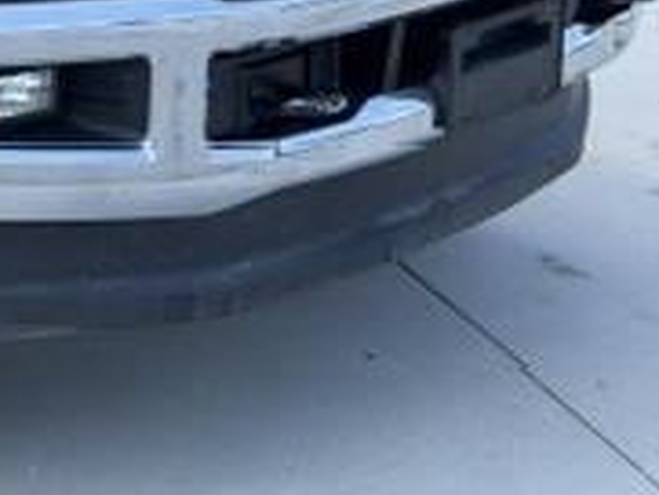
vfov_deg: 11.5
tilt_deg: -12.7
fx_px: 2419
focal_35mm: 127
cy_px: -73
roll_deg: +0.4
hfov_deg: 15.1
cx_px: -98
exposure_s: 1/975
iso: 64
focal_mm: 6.76
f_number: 1.78
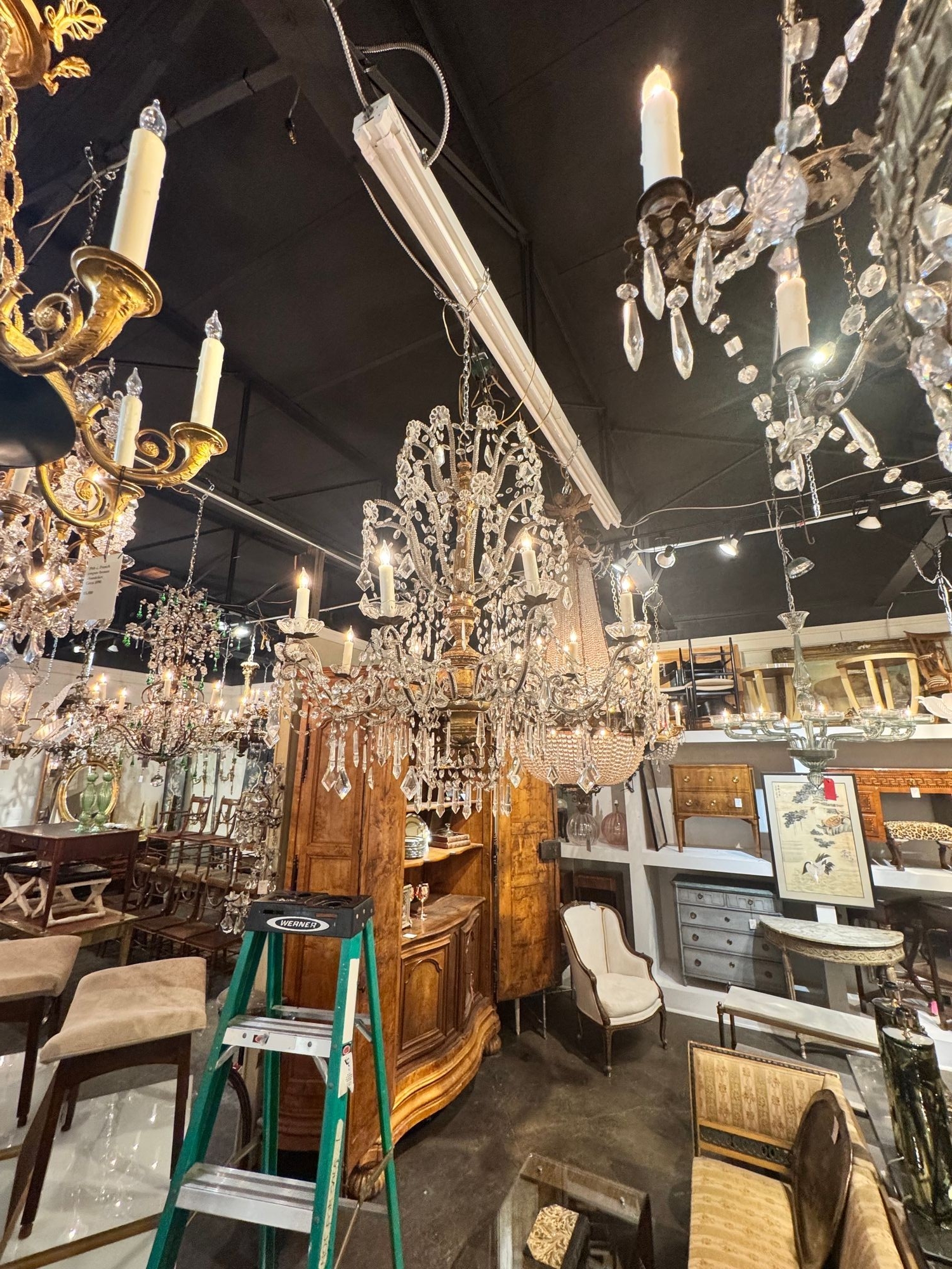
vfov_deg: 102.1
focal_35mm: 14
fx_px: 513
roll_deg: +2.1
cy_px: 634
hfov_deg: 85.7
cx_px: 476
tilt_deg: +16.4
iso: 320
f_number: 2.2
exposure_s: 1/60
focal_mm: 2.22
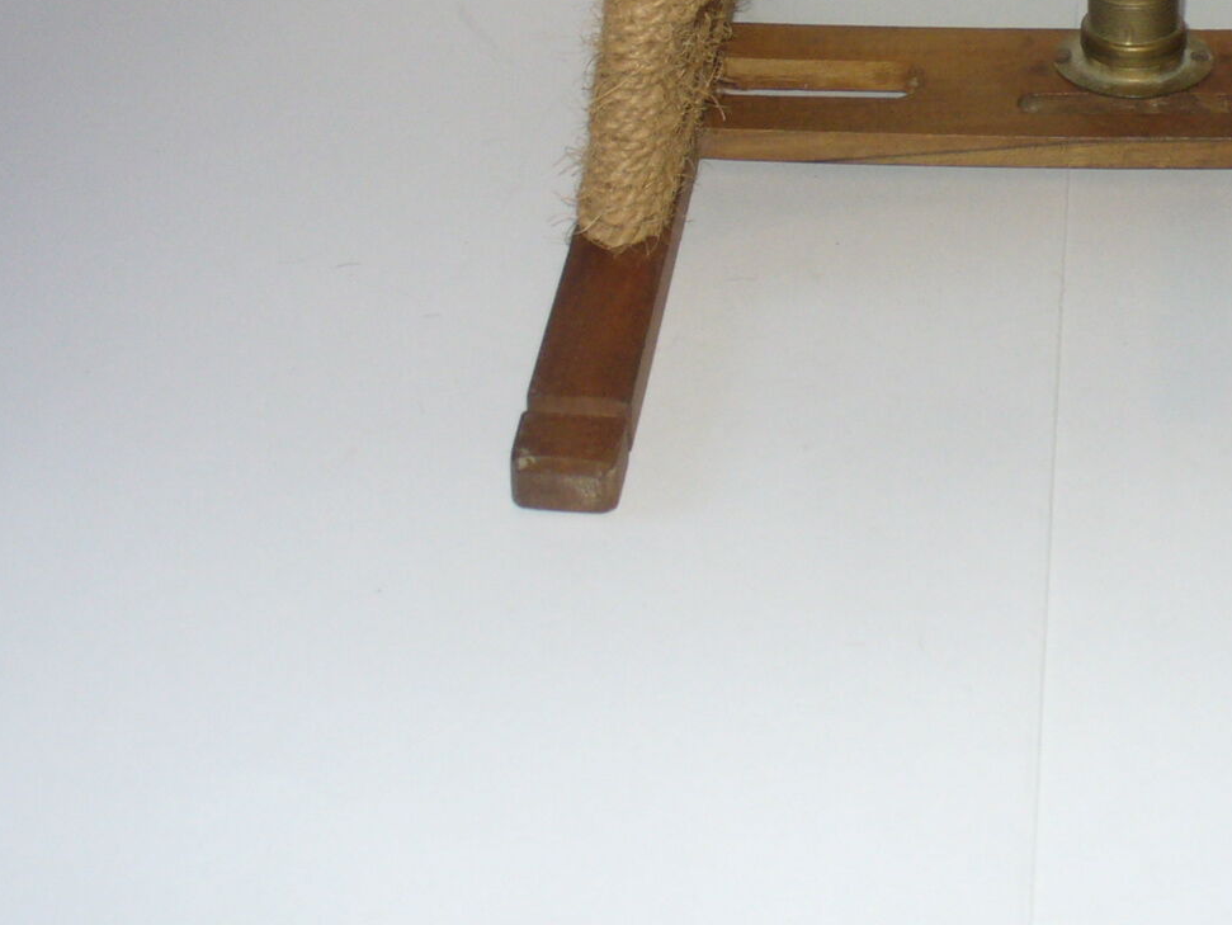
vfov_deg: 18.4
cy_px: -29
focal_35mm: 78
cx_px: 1089
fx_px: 2777
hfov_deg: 24.4
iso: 100
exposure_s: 1/30
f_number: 2.8
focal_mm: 6.1
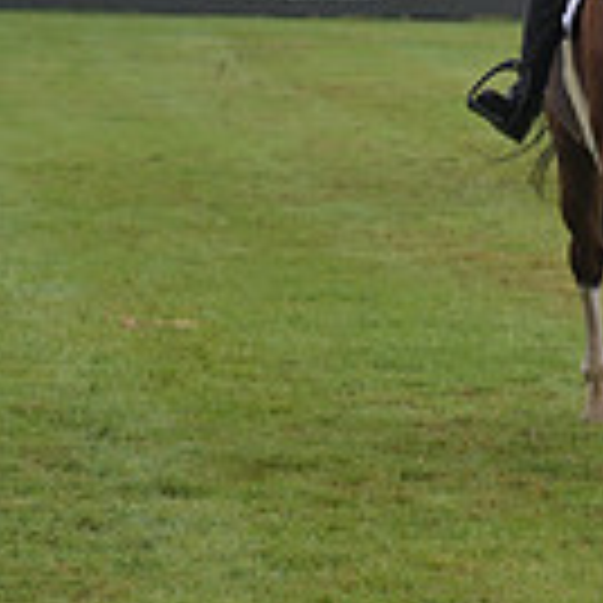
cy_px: -52
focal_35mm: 386
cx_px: 1156
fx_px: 7607
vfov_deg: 4.5
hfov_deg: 4.5
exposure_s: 1/800
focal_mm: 105
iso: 640
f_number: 5.6
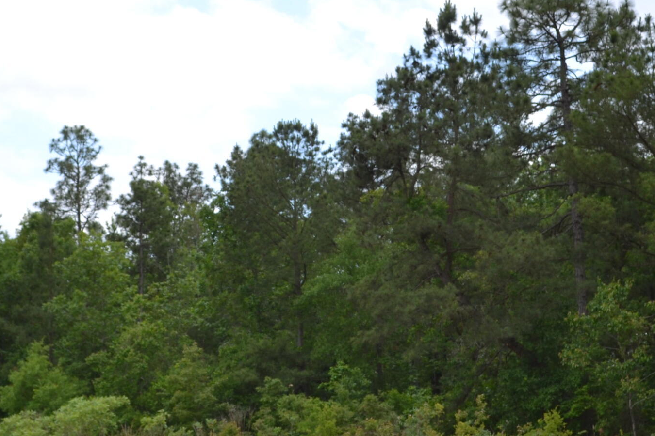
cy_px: 238
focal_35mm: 80
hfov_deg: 25.4
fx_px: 1455
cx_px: 327
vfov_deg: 17.1
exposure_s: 1/200
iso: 100
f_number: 5.6
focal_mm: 24
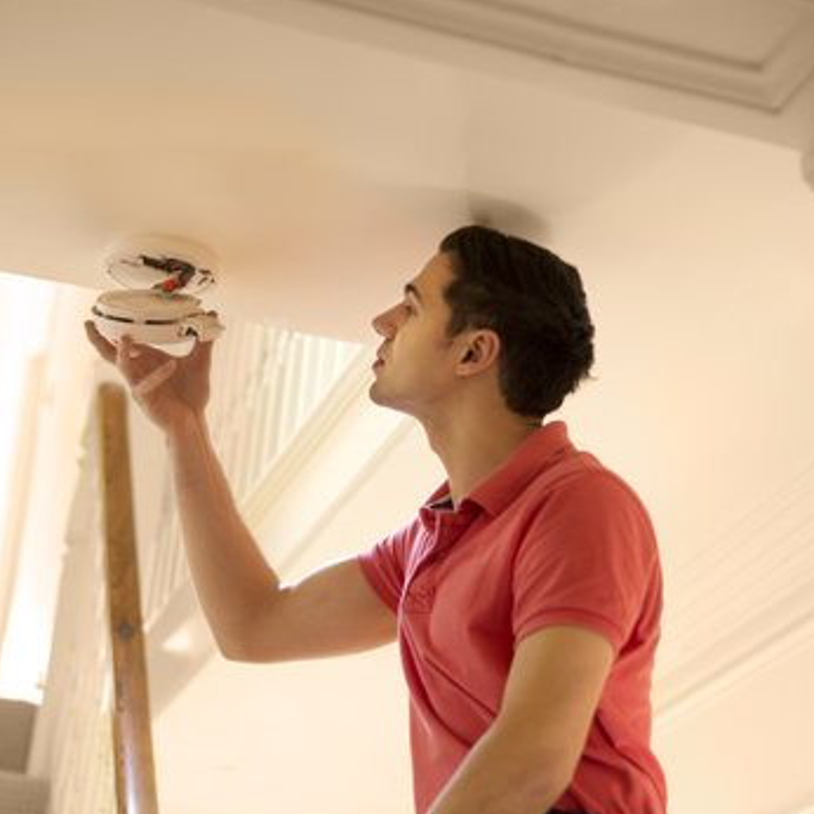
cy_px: 495
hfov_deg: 19.5
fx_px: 2368
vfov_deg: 19.5
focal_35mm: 89
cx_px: 400
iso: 400
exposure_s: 1/125
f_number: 2
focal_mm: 50
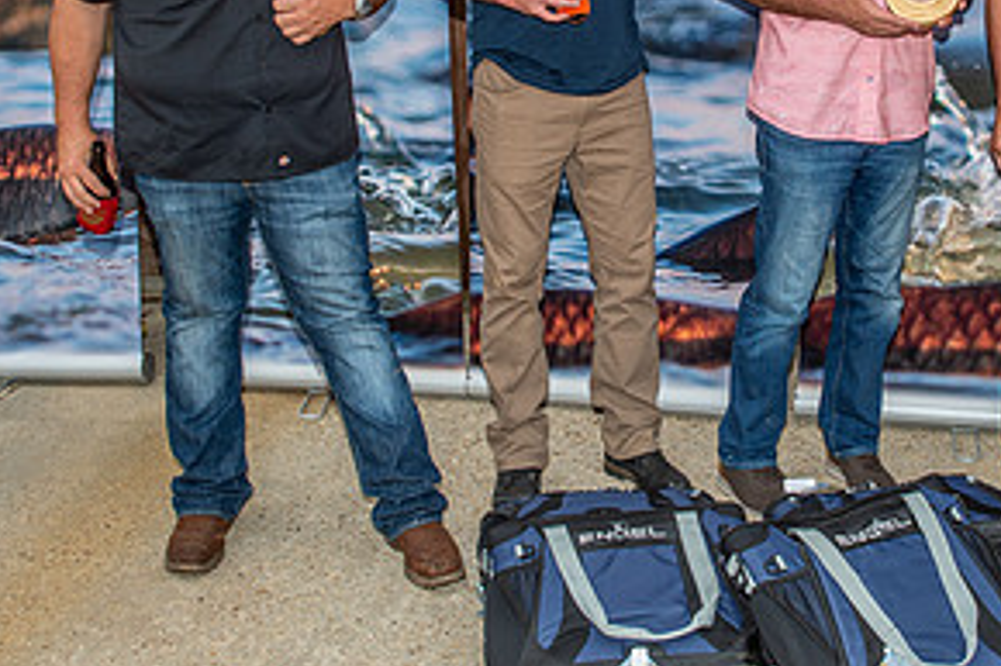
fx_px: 1556
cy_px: 155
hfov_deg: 35.2
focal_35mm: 56
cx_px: 687
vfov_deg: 23.9
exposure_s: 1/200
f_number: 6.3
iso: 160
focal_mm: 28
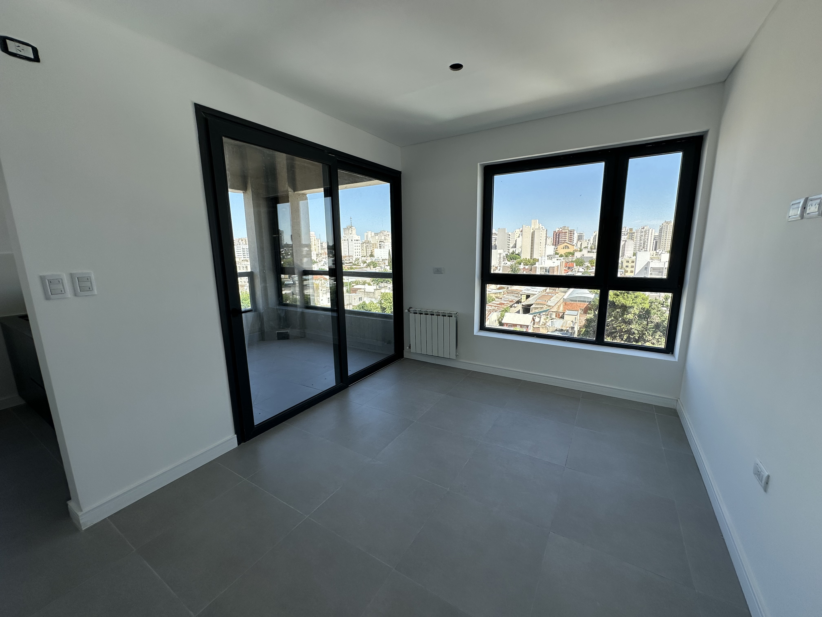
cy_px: 308
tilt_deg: -6.6
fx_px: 332
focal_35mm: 14
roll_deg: +1.4
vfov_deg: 85.7
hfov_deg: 102.1
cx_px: 411
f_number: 2.2
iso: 40
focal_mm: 2.22
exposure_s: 1/567
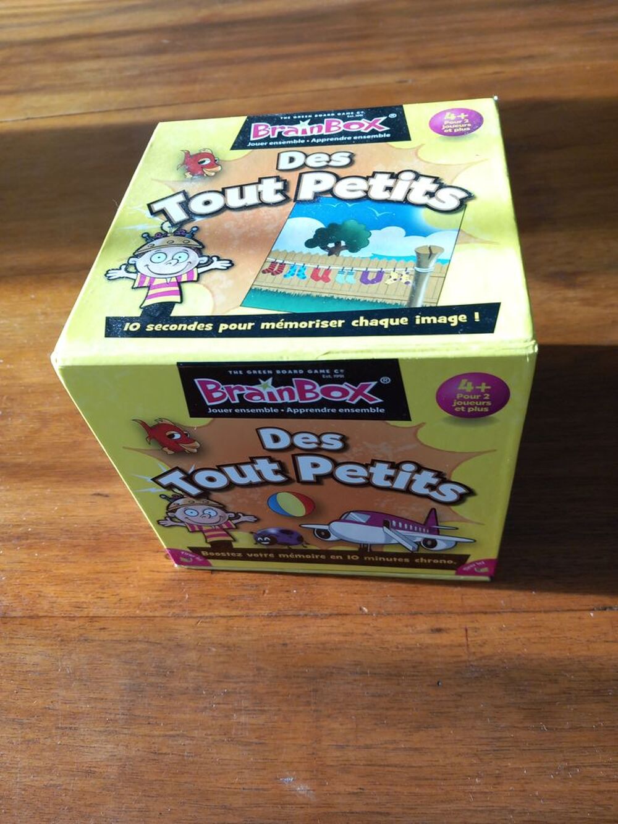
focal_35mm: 27
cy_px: 412
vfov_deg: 65.3
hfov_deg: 51.4
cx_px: 309
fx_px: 643
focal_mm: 4
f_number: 1.8
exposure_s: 1/50
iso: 50
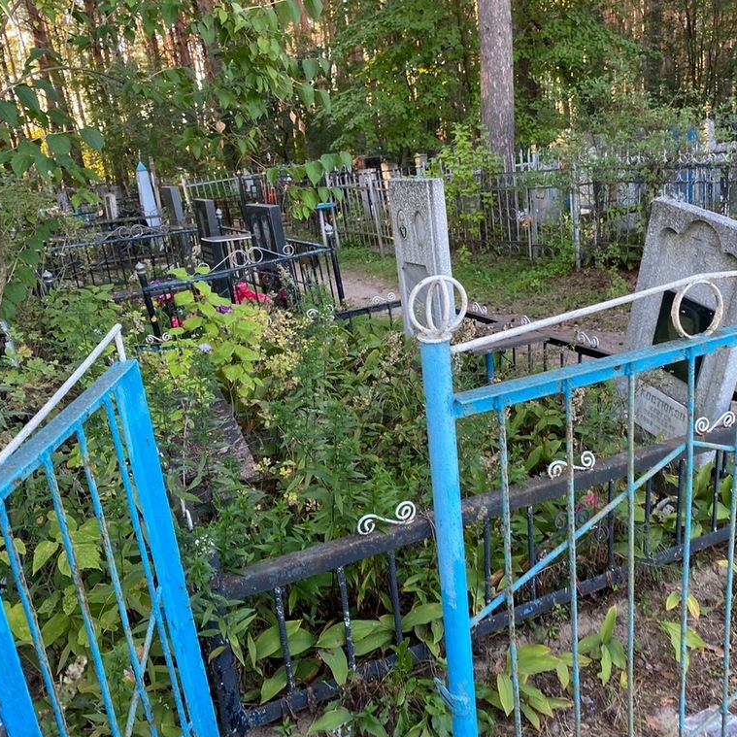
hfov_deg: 52.0
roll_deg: +3.8
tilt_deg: -11.3
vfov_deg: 52.5
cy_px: 372
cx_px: 457
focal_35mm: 31
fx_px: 747
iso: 125
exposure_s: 1/68
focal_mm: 4.25
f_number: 1.8
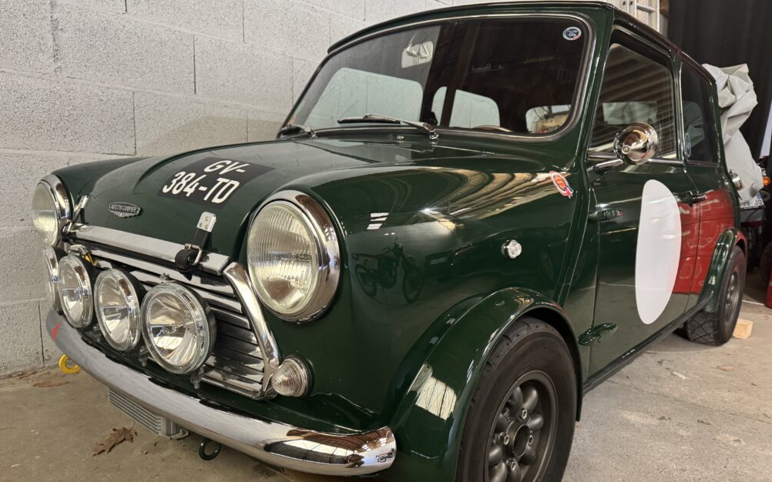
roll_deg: -1.1
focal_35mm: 26
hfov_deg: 70.4
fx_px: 547
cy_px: 284
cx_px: 388
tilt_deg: -11.0
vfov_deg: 47.4
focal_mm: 6.76
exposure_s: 1/50
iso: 500
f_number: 1.78
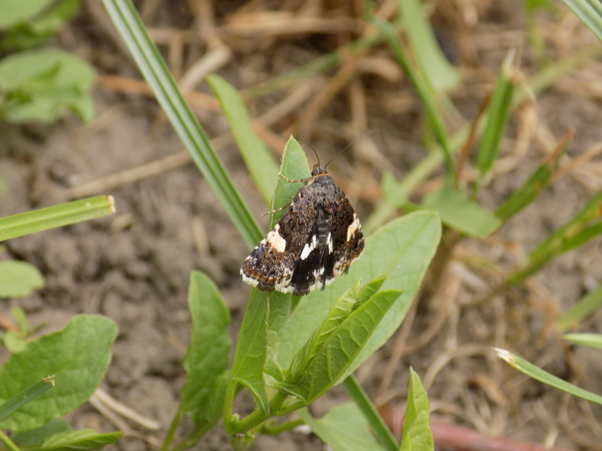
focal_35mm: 118
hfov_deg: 16.7
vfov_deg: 12.6
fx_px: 2052
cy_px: 226
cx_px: 301
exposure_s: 1/50
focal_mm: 20.9
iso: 80
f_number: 4.8
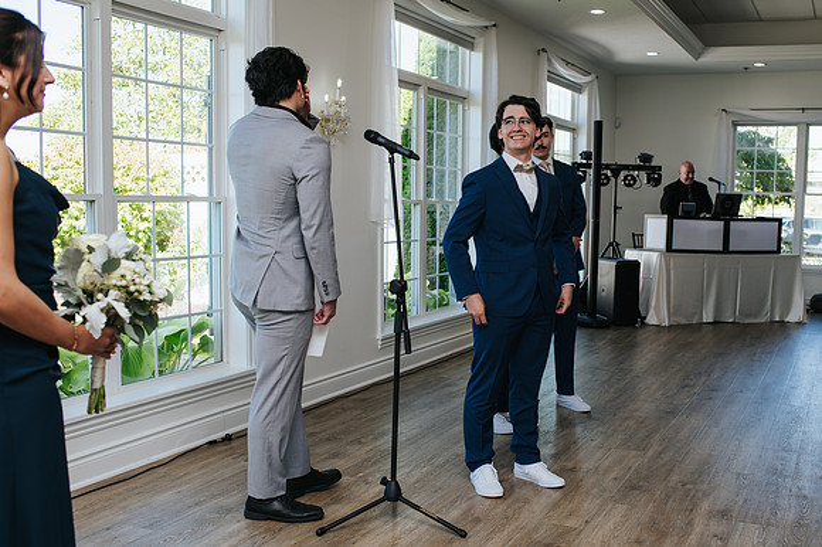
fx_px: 915
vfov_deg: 33.3
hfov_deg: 48.3
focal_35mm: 40
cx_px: 463
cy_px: 276
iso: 160
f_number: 3.5
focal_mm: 35
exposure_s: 1/200
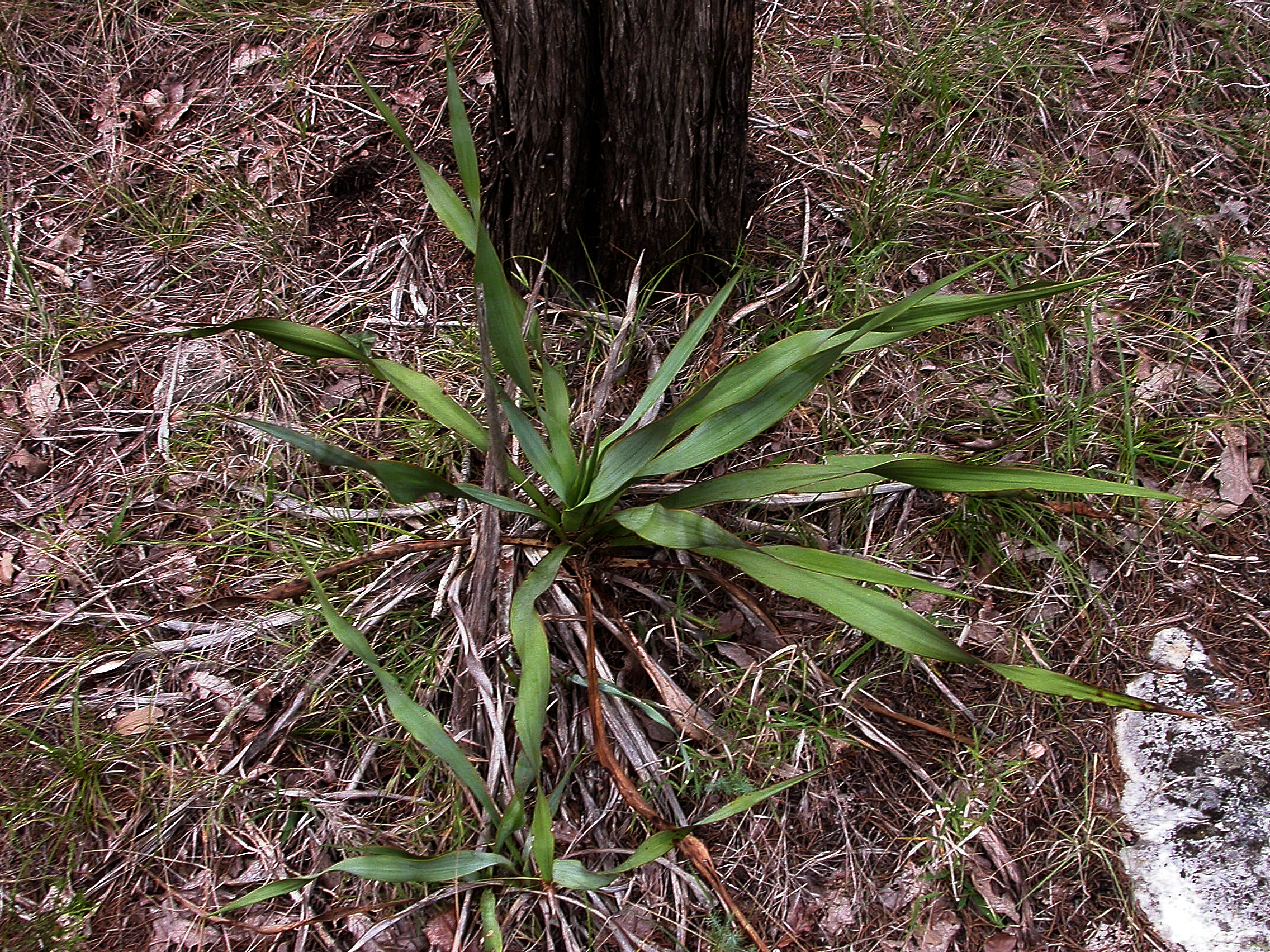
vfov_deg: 30.3
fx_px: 1761
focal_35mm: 48
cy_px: 476
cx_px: 635
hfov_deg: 39.7
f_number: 3.6
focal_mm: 10
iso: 100
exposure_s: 1/51.3
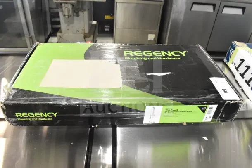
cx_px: 126
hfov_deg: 67.4
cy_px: 84
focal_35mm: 27
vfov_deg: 48.0
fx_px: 189
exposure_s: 1/200
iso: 6400
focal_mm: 18
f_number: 7.1
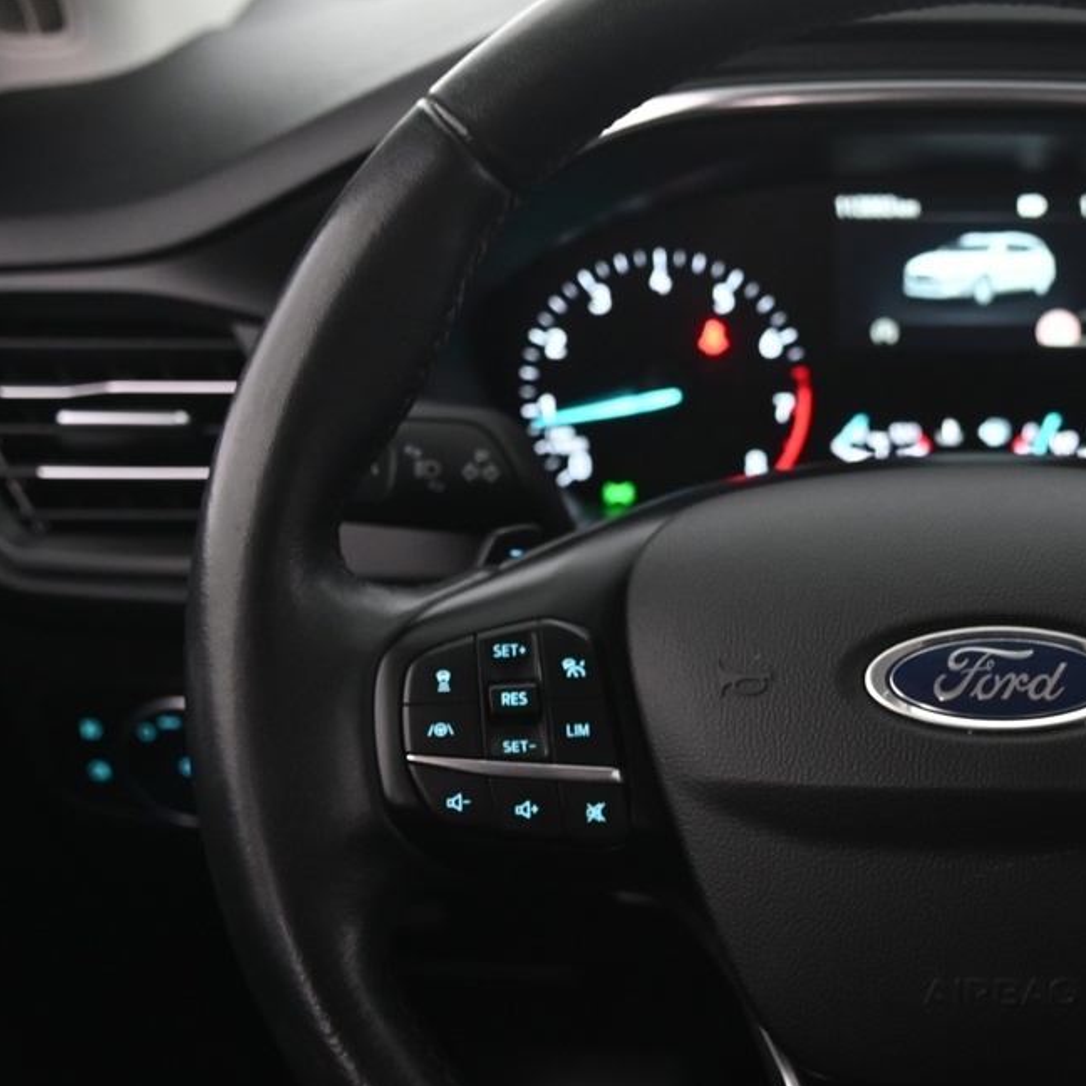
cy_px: 687
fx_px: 2343
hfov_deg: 25.4
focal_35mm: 66
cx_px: 954
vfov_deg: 26.0
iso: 2000
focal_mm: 31
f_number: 4
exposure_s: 1/20
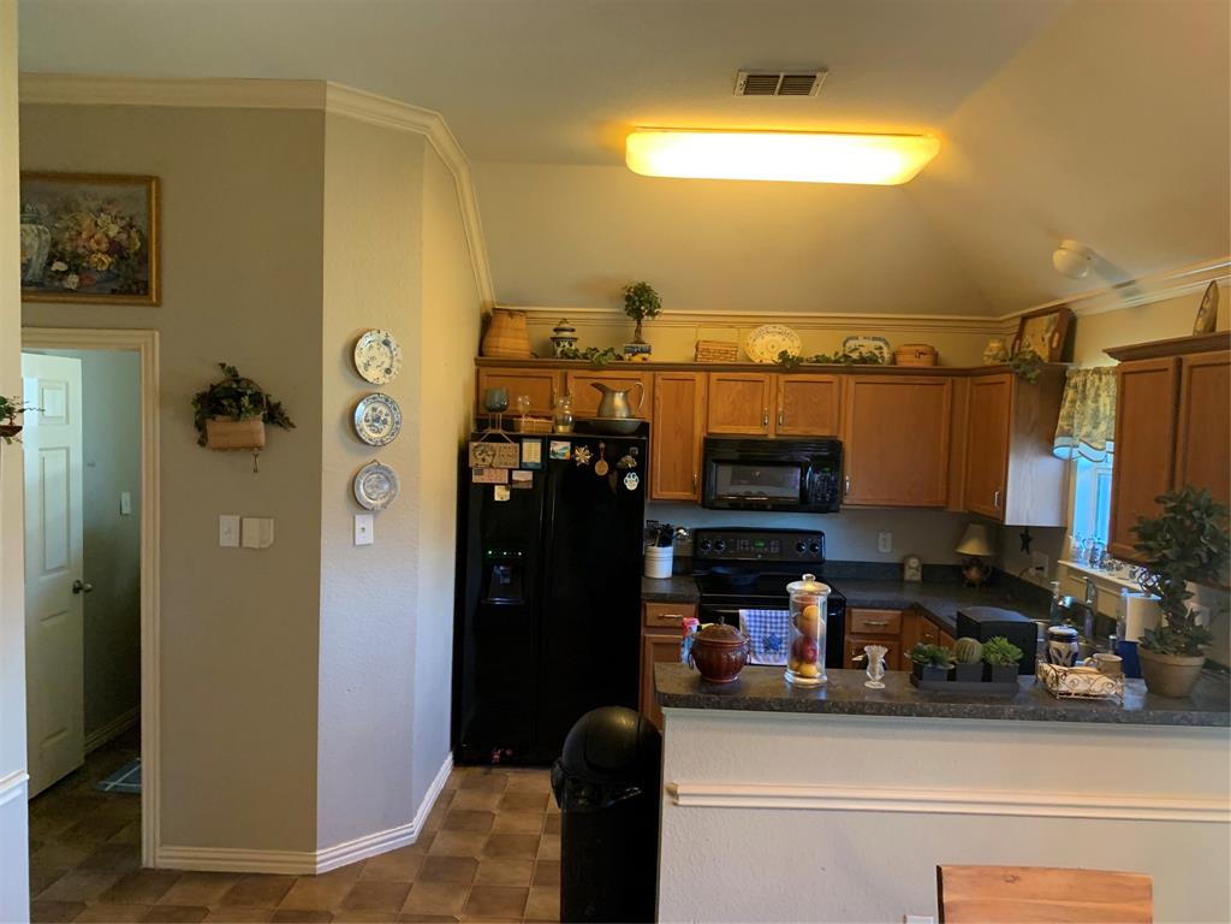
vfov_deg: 53.1
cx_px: 616
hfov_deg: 67.3
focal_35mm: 26
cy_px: 462
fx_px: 925
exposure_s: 1/40
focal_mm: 4.25
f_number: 1.8
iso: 320
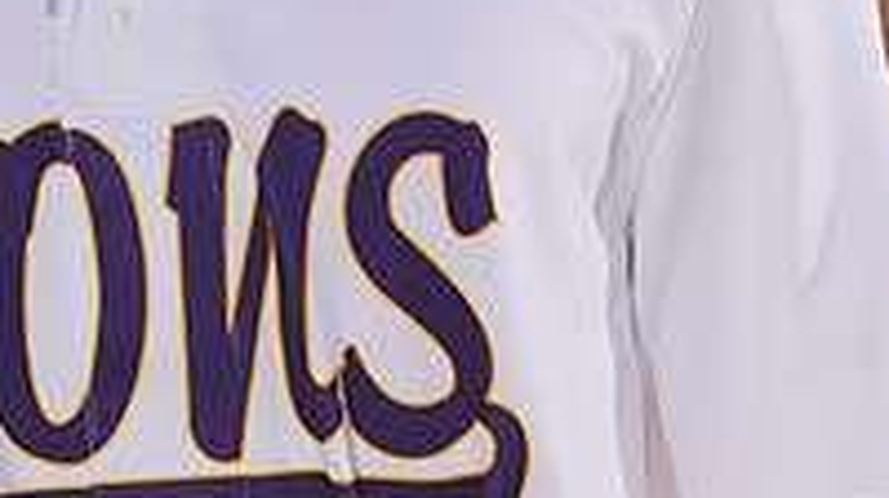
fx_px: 15188
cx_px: 113
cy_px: -262
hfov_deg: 3.4
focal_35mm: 645
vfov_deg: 1.9
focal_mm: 212
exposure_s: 1/250
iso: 100
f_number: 8
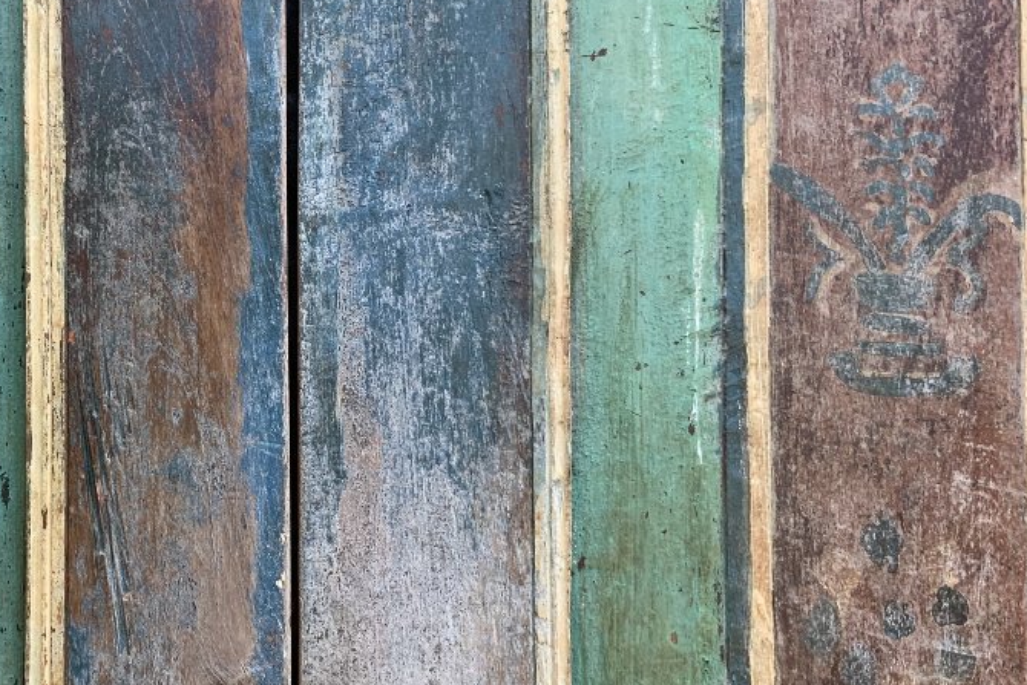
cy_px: 277
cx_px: 284
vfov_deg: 25.0
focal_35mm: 54
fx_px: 1541
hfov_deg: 36.2
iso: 32
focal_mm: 3
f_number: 1.8
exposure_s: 1/120
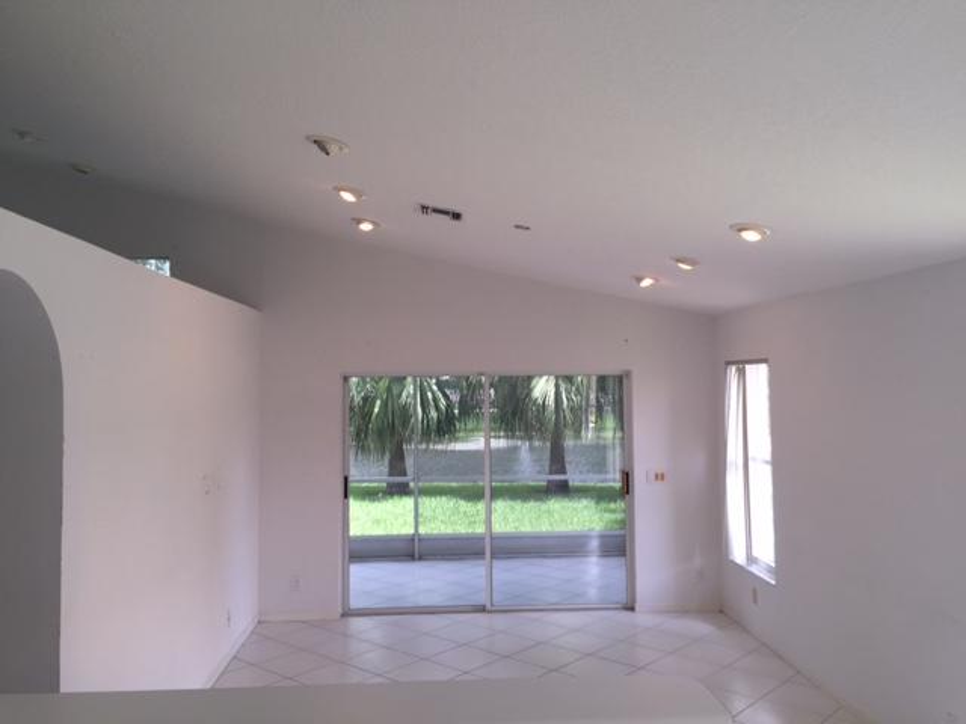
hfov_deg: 61.7
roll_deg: -1.2
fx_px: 809
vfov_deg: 48.2
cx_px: 483
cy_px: 362
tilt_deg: +3.7
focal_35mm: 29
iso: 32
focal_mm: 4.15
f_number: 2.2
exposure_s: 1/120
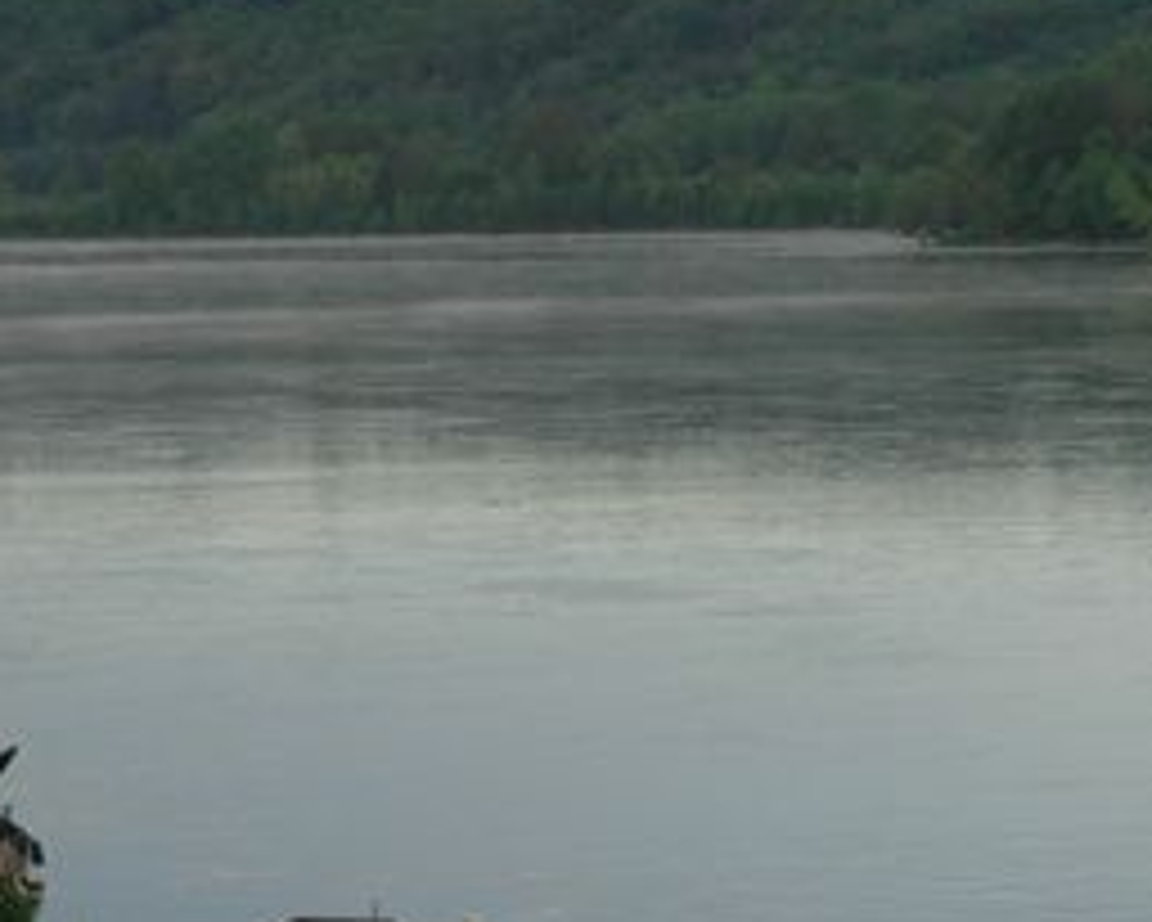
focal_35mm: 246
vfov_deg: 6.3
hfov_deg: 7.8
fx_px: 8391
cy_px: 607
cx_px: 1040
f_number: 7.1
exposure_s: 1/200
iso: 200
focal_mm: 70
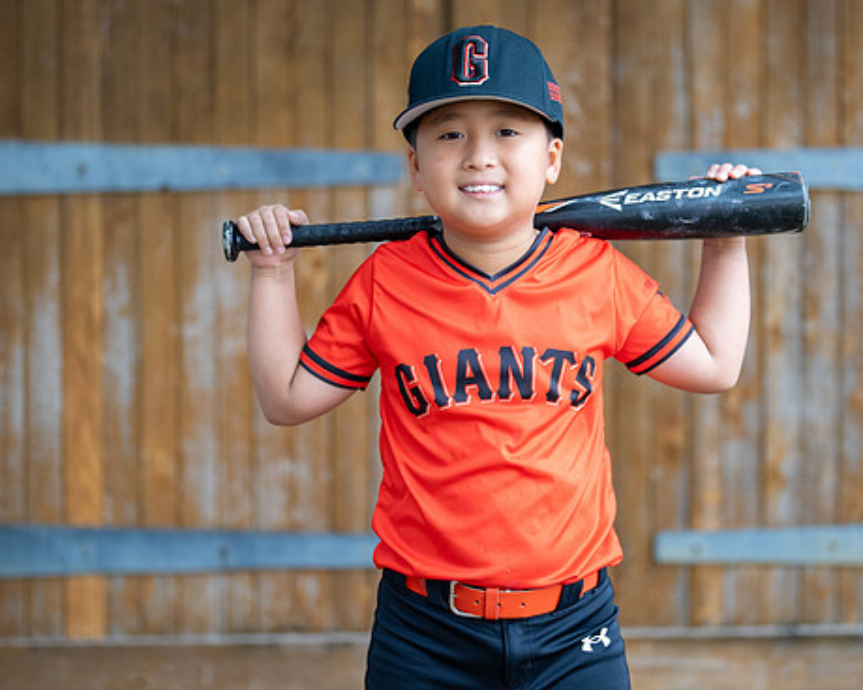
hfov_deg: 24.1
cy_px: 321
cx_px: 498
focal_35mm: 79
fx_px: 2018
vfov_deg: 19.4
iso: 500
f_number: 1.2
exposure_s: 1/640
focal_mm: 50
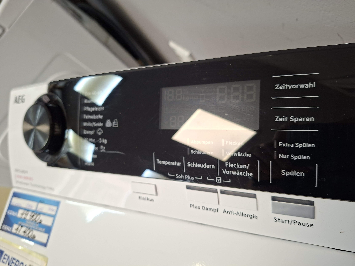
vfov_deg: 58.9
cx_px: 178
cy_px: 133
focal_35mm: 23
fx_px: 236
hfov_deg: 73.9
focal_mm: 5.54
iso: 320
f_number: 1.8
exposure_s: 1/100
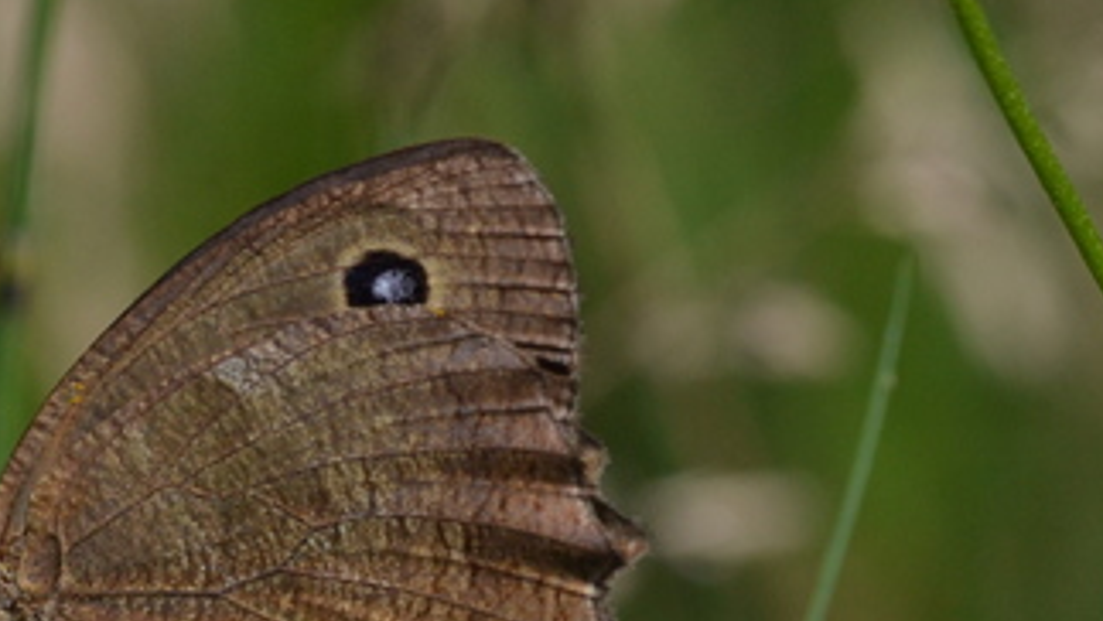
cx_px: 89
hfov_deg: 2.5
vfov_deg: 1.4
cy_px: 703
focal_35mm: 864
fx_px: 25267
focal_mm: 185
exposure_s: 1/1600
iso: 400
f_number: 6.3
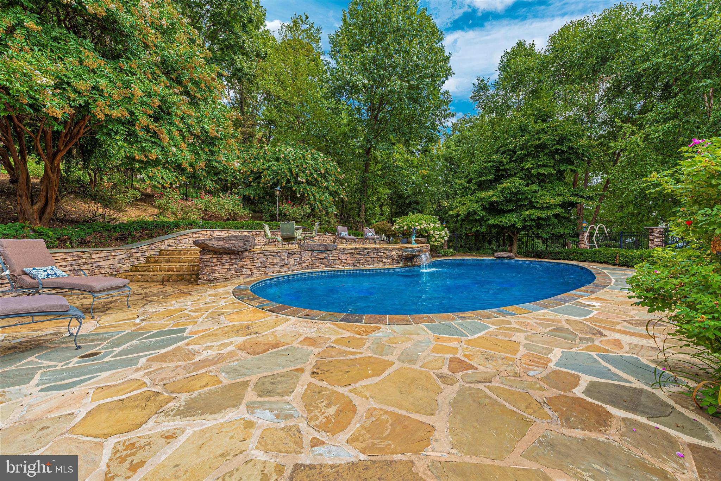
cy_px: 240
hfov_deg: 104.2
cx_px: 360
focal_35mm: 14
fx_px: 280
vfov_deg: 81.3
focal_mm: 14
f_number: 9
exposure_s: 1/200
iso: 200
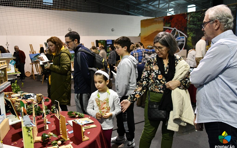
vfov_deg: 37.3
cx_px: 119
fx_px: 220
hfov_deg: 56.7
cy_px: 74
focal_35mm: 34
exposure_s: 1/125
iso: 3200
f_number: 3.8
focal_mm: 22
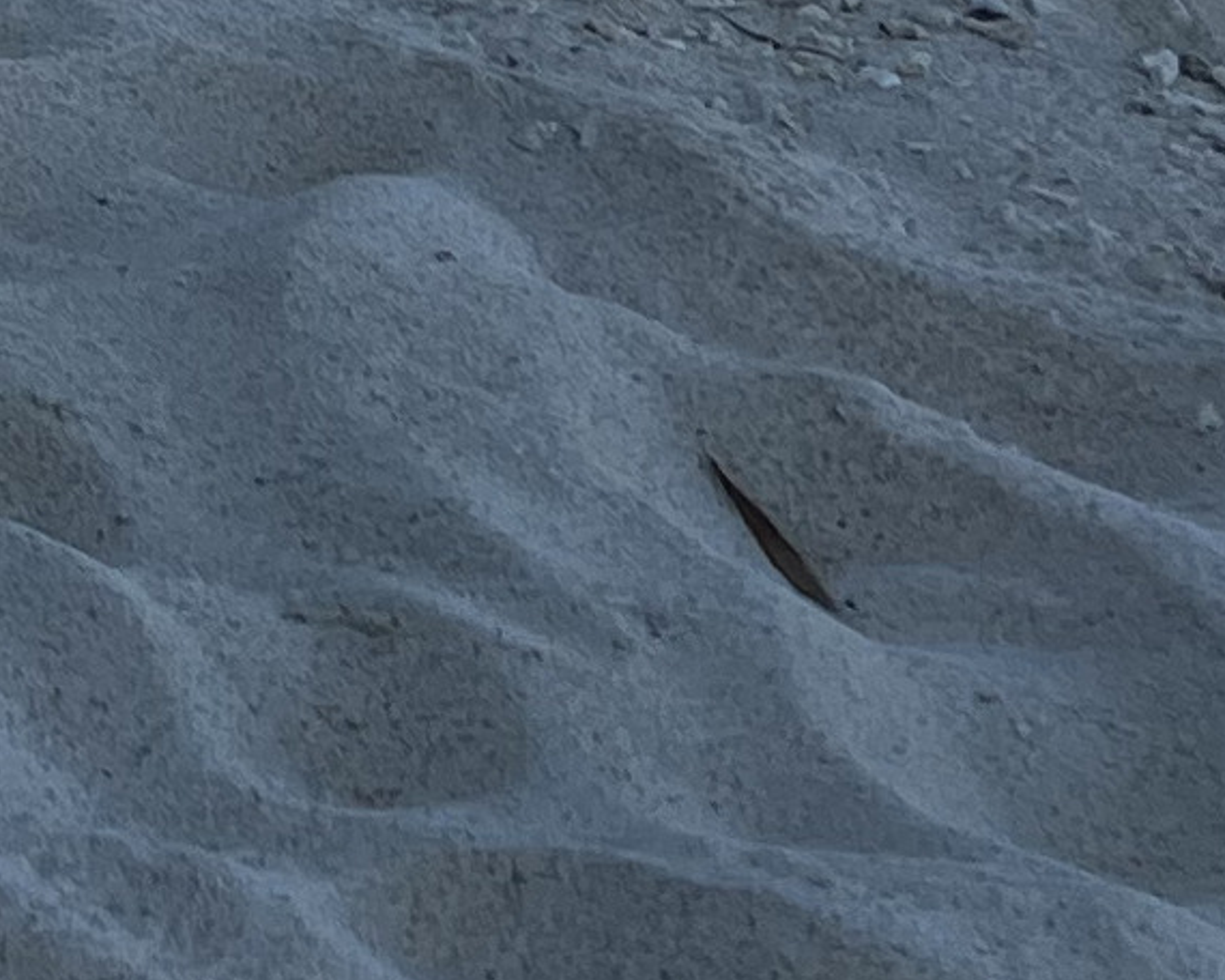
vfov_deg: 7.5
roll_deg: +1.3
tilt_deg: -1.8
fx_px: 6453
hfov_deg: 9.1
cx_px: -2259
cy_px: -2024
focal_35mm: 178
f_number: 1.5
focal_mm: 5.7
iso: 50
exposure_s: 1/3257
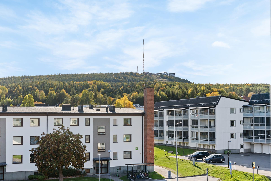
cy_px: 90
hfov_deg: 38.2
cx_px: 136
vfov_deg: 26.0
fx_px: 391
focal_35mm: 52
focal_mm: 35
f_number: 7.1
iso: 640
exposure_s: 1/2500
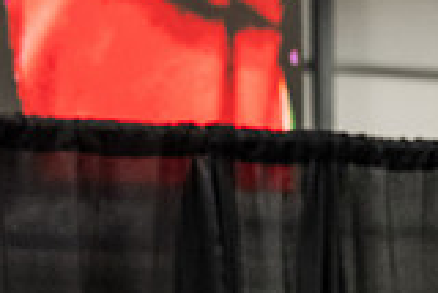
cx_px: 739
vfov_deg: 5.4
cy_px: 426
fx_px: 3093
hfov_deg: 7.9
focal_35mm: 254
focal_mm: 70
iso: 6400
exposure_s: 1/250
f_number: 5
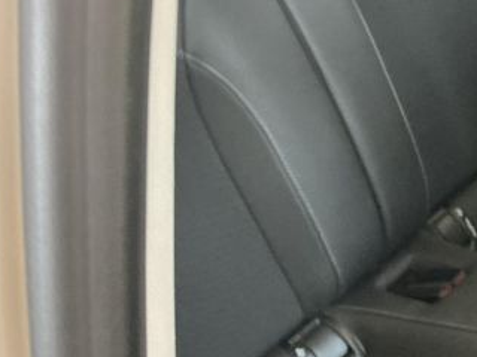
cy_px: 303
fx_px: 965
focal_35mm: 70
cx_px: 481
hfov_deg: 26.3
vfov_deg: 20.7
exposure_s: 1/40
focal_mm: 3
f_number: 1.8
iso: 320
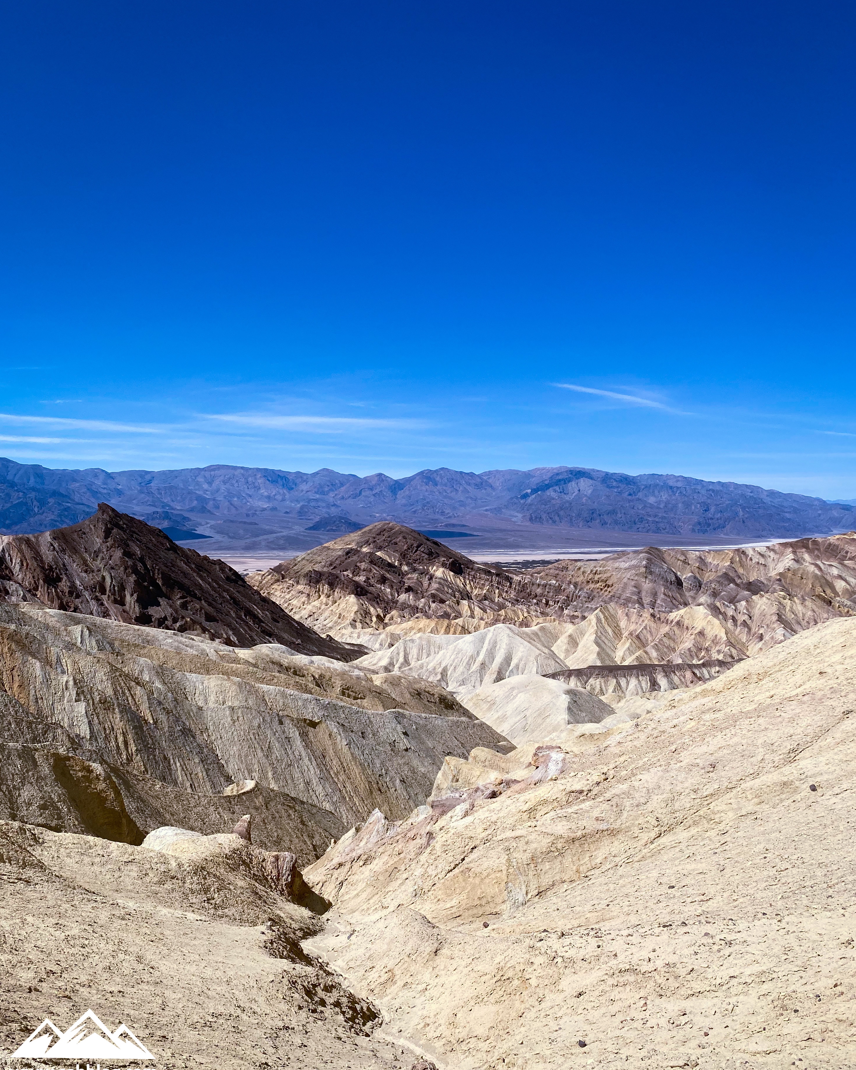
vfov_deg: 62.1
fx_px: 887
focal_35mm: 28
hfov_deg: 51.5
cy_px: 589
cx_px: 418
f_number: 1.8
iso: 32
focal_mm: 4.25
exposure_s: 1/7194
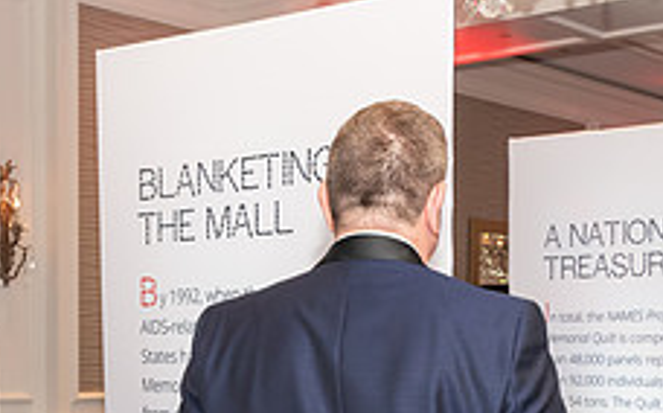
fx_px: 1426
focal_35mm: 79
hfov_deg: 26.0
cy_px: 467
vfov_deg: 16.0
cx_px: 215
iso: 1100
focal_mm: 20
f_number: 3.5
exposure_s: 1/60
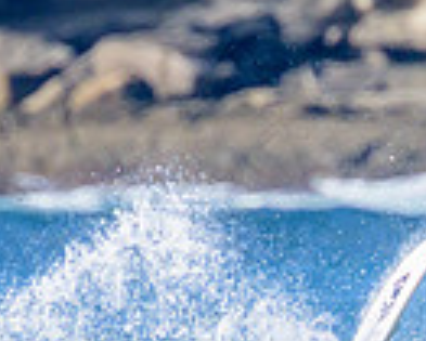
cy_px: 532
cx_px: 433
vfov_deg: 0.4
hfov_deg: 0.6
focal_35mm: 3447
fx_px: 43492
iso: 1250
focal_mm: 800
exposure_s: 1/2000
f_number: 11
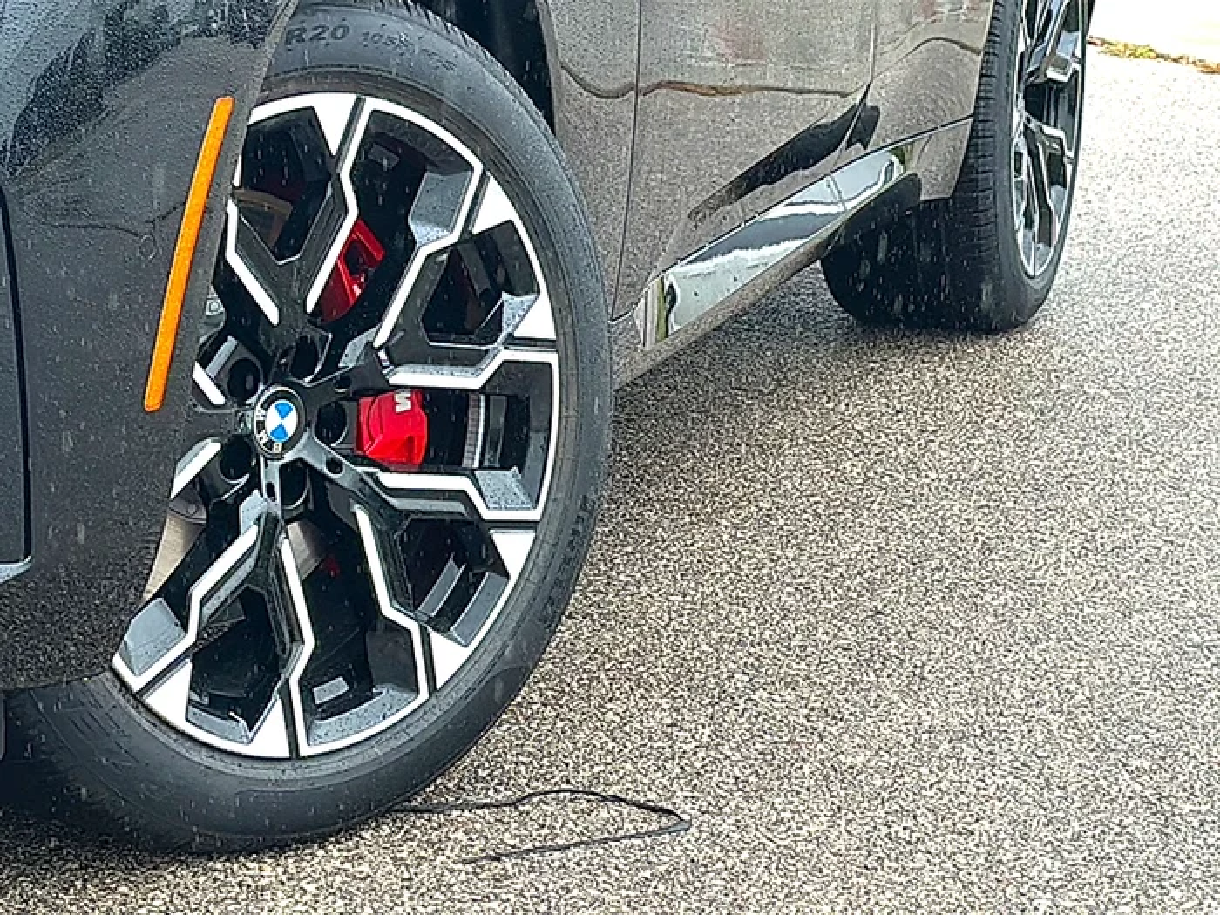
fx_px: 3207
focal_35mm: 91
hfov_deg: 21.5
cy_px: 458
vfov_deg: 16.2
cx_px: 610
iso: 80
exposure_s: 1/562
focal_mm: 6.86
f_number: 1.78
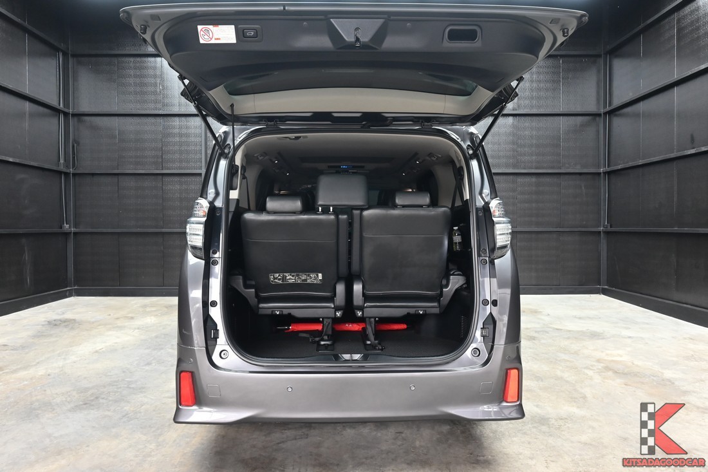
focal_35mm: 24
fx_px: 472
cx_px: 354
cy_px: 236
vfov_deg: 53.1
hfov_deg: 73.8
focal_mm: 16
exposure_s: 1/90
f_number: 6.7
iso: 800
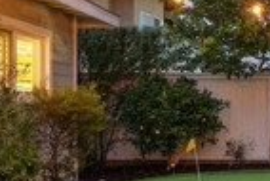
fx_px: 541
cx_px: 291
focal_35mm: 72
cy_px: 116
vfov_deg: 18.9
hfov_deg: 26.1
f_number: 8
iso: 800
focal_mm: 16
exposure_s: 1
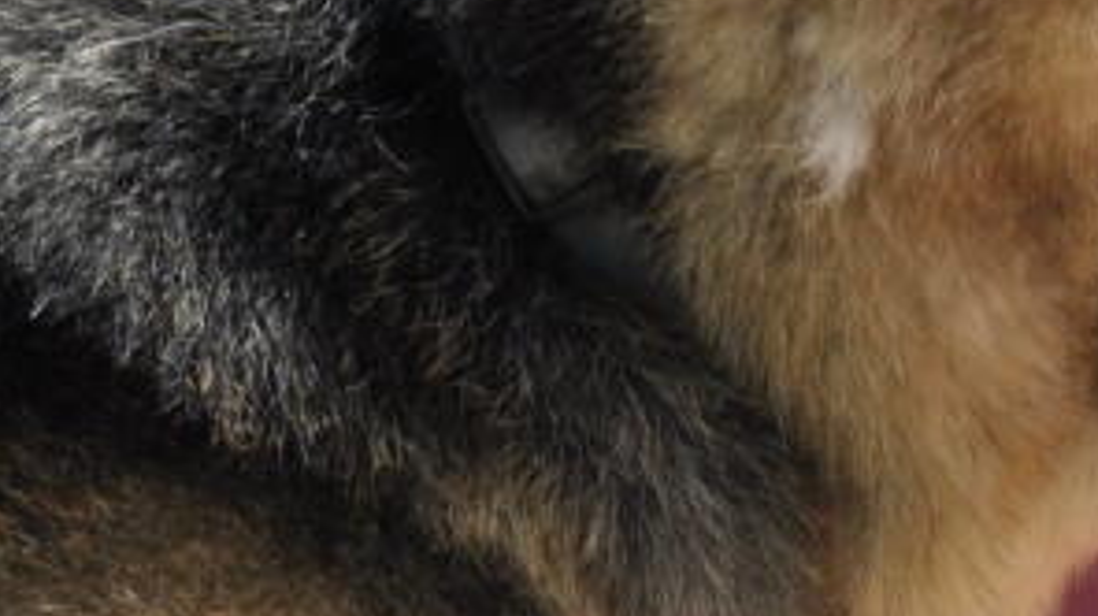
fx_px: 7041
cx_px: 734
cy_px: -95
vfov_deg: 5.0
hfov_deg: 8.9
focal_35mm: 242
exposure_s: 1/1600
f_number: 5.6
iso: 400
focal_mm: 38
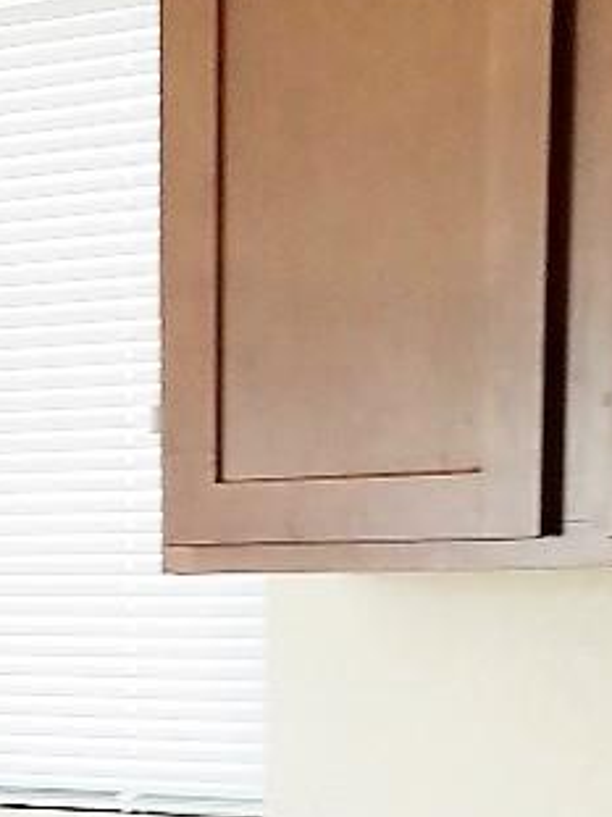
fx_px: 1981
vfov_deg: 22.5
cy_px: 787
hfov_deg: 16.9
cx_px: -98
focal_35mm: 84
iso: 80
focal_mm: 4.2
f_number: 1.7
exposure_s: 1/60
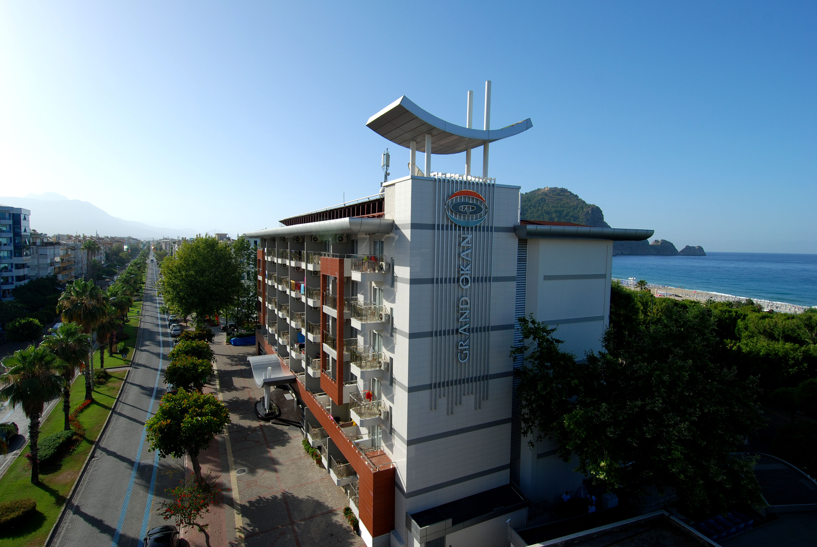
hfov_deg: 89.9
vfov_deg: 67.5
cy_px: 274
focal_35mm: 18
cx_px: 408
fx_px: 409
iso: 100
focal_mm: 12
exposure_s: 1/250
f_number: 8
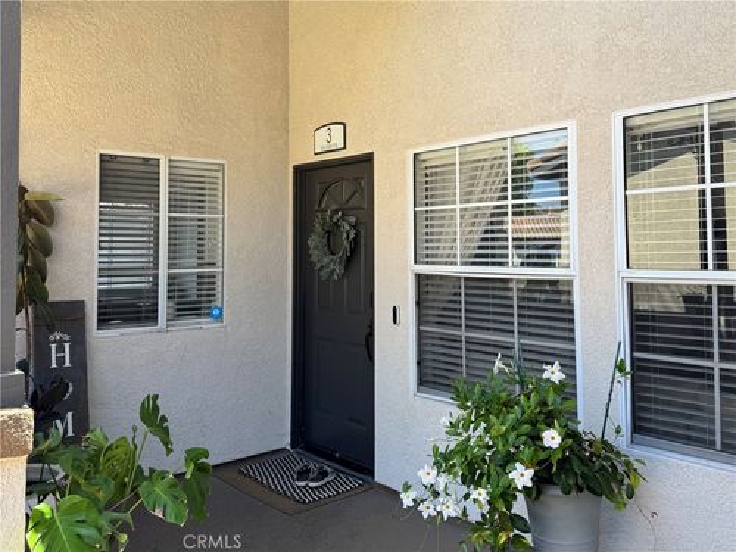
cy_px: 276
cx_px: 368
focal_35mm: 24
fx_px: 510
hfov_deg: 71.6
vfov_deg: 56.8
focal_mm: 6.76
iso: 80
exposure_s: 1/433
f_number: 1.78
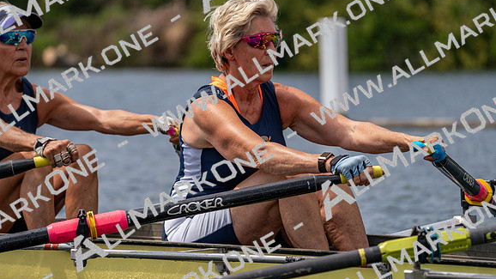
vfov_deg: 4.6
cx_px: 248
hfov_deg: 8.1
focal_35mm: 265
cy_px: 140
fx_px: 3485
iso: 200
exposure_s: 1/1600
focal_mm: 252
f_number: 5.6
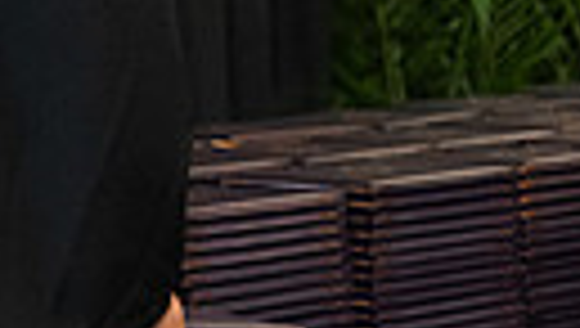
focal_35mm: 291
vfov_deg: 4.2
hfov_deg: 7.1
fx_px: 4482
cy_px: -146
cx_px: 1263
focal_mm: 62
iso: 2500
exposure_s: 1/200
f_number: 5
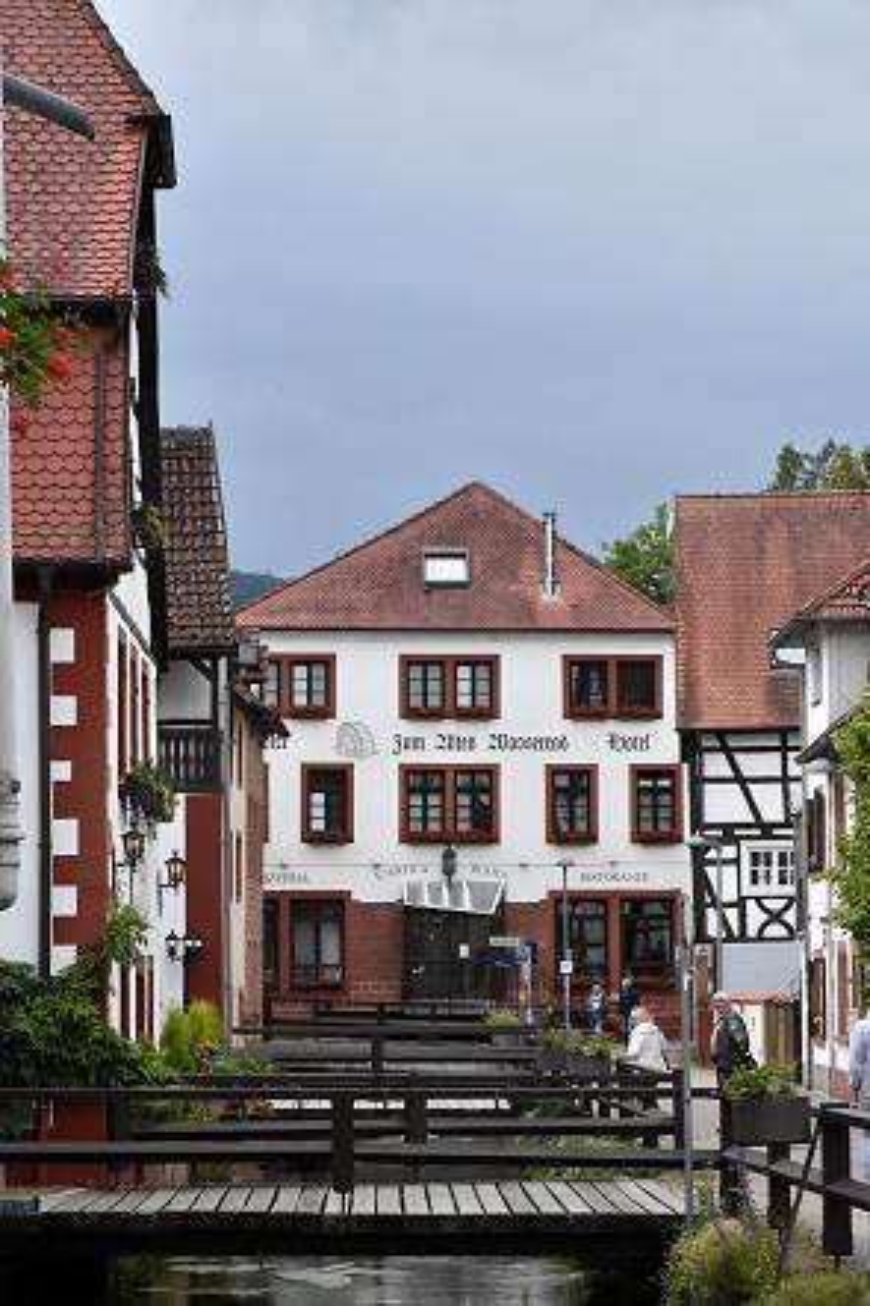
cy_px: 653
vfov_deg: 19.5
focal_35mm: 105
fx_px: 3809
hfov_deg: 13.0
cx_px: 435
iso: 5600
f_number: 11
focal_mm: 70
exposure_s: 1/8000
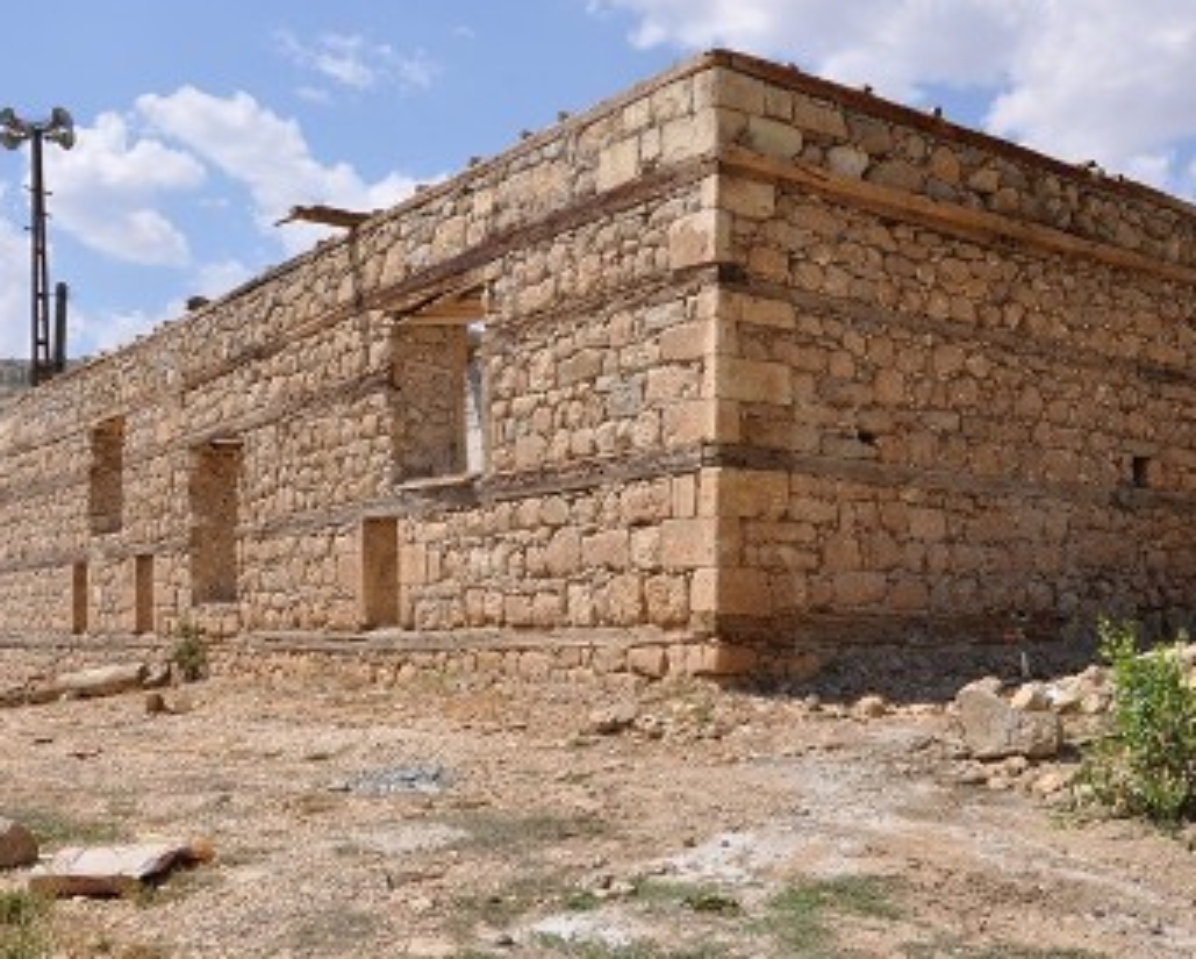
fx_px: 1559
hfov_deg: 41.9
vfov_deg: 34.2
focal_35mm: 44
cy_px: 448
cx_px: 669
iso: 200
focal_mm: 24
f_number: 10
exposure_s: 1/400
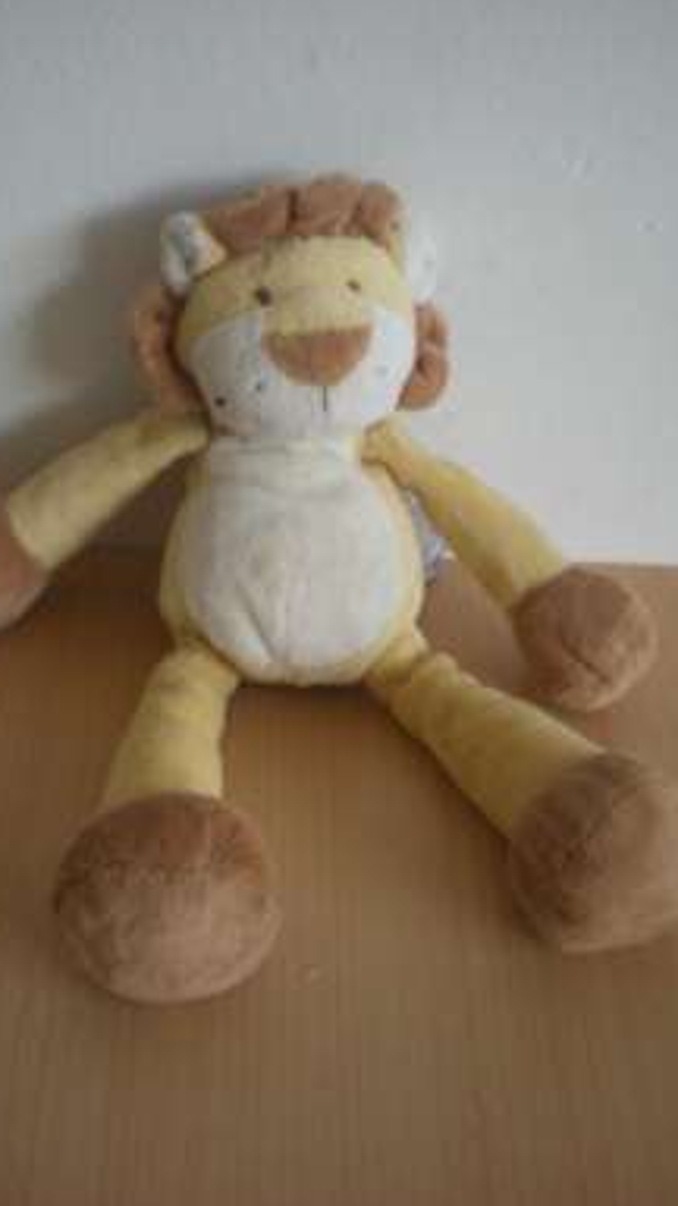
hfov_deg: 28.3
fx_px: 1342
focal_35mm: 42
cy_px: 597
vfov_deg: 48.4
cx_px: 317
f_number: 3.1
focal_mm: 6.3
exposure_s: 1/14.4
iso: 200
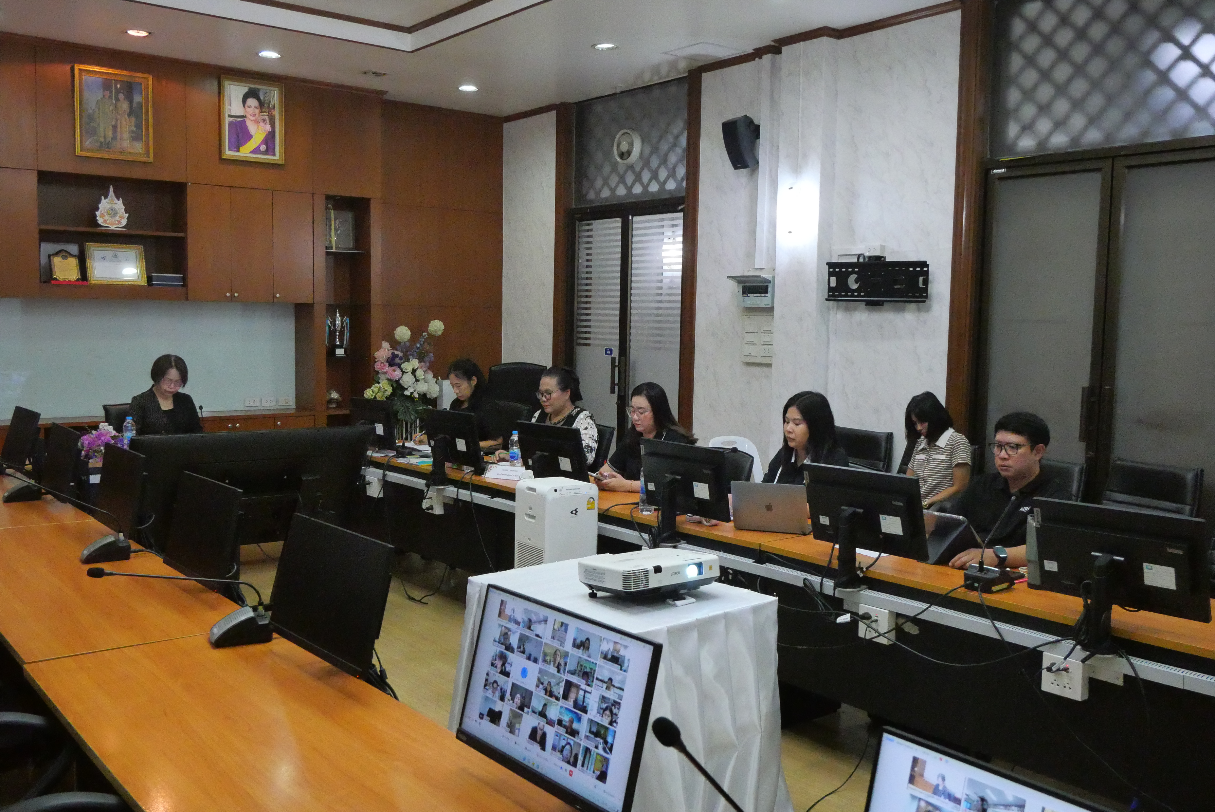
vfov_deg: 42.4
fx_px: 1047
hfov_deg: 60.3
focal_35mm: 31
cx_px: 608
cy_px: 406
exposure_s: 1/200
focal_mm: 15
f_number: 5.6
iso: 6400
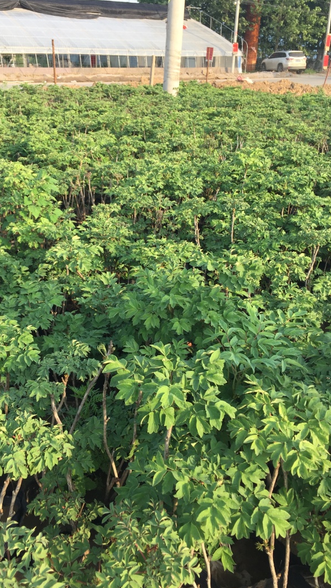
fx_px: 499
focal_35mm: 32
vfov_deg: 61.0
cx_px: 133
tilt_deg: -24.0
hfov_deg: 36.6
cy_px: 294
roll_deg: -0.2
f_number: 2.2
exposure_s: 1/444
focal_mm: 4.15
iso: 32
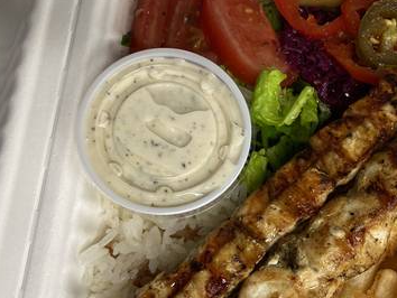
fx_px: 493
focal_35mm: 43
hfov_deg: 42.9
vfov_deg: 33.5
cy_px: 186
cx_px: 280
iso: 80
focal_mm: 4.25
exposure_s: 1/120
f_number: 1.8
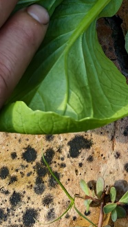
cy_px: -60
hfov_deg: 14.5
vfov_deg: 23.5
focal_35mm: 81
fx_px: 488
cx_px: 154
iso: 90
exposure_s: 1/902
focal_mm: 5.56
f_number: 1.88
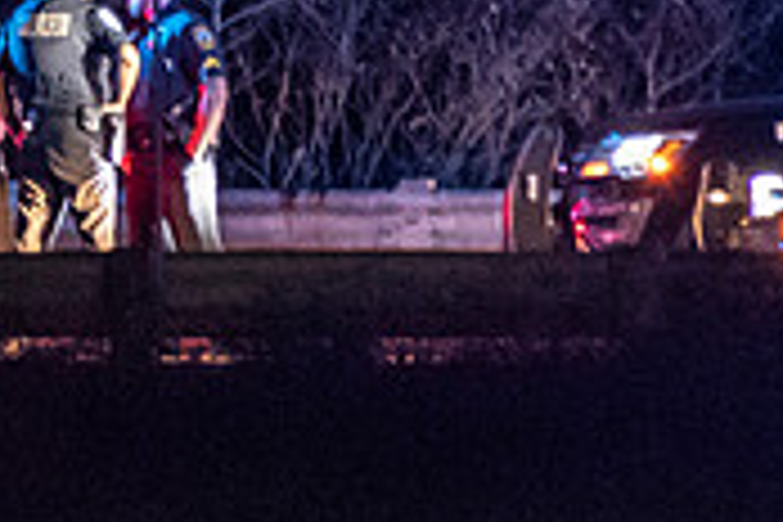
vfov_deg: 2.2
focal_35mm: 621
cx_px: -194
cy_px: 4
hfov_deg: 3.3
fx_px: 13506
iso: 12800
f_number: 4.5
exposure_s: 1/20
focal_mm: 102
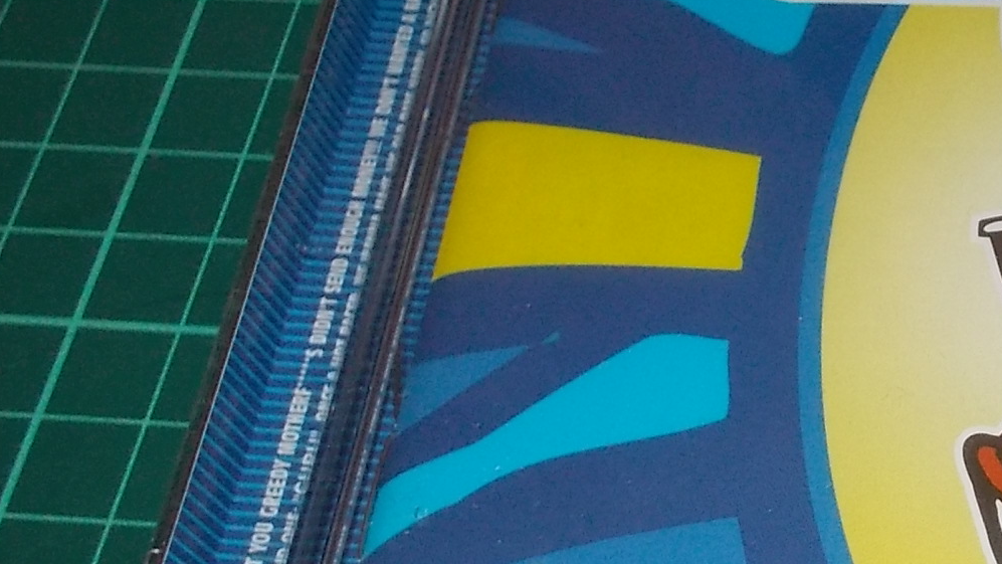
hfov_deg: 27.1
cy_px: 359
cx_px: 1079
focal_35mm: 72
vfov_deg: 16.7
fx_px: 1913
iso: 200
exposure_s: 1/30
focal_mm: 4.1
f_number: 3.3
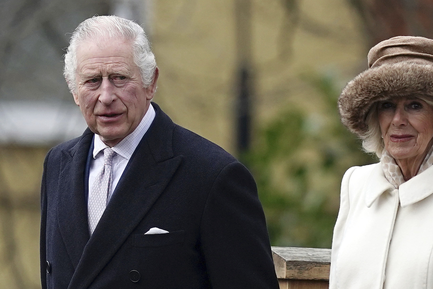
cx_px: 270
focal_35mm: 525
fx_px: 6314
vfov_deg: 2.6
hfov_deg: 3.9
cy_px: 149
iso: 400
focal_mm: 400
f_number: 4
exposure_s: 1/2500
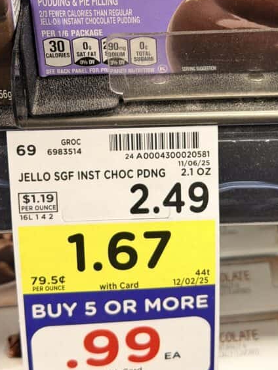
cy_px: 84
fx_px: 931
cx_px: 202
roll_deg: -0.2
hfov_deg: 16.9
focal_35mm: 87
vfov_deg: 22.3
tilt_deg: -38.9
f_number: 1.78
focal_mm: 6.76
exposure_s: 1/60
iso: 160
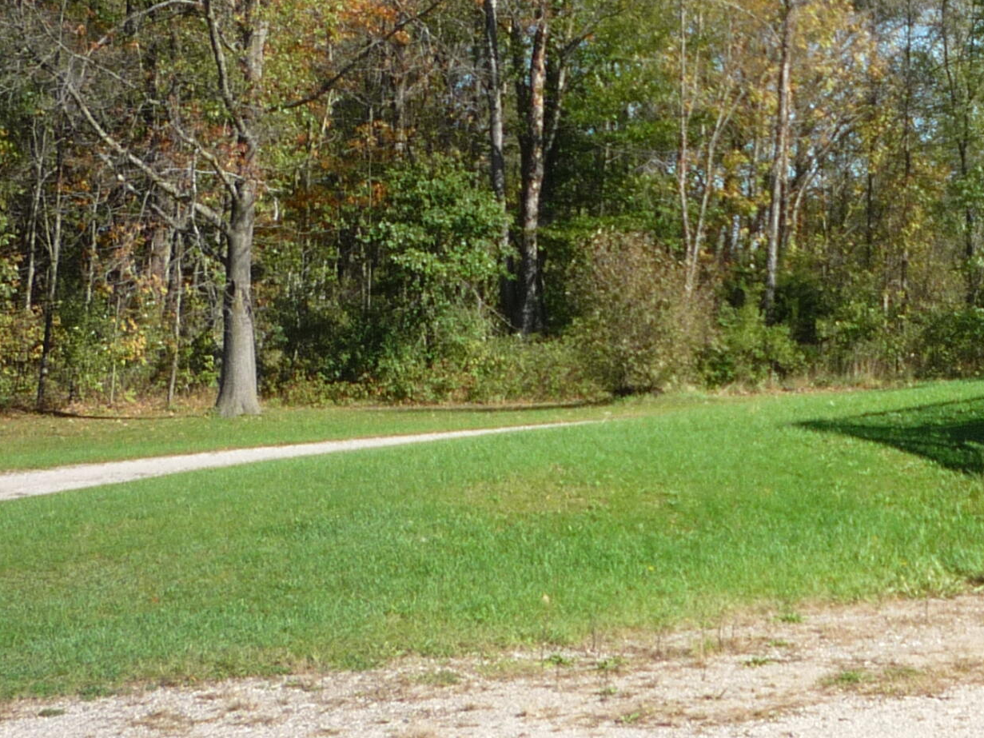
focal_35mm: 78
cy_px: 217
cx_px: 1070
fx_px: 2217
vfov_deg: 18.8
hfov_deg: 23.5
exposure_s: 1/320
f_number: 4
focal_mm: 5.2
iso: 100
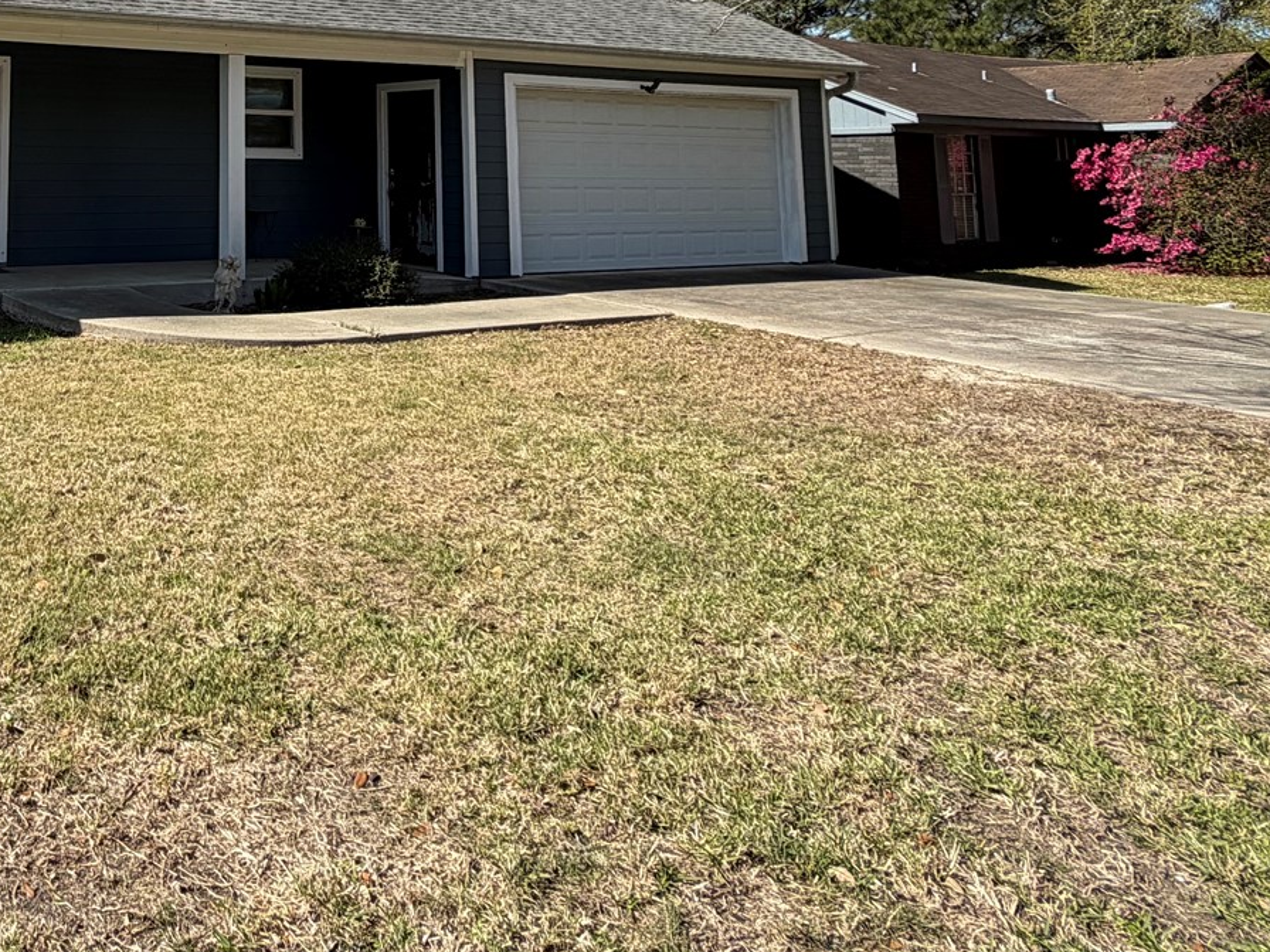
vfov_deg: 39.5
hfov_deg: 50.7
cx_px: 142
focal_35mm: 32
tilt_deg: +7.1
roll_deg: -0.7
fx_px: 1174
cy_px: 21
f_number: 2.2
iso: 25
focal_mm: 2.22
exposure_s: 1/770
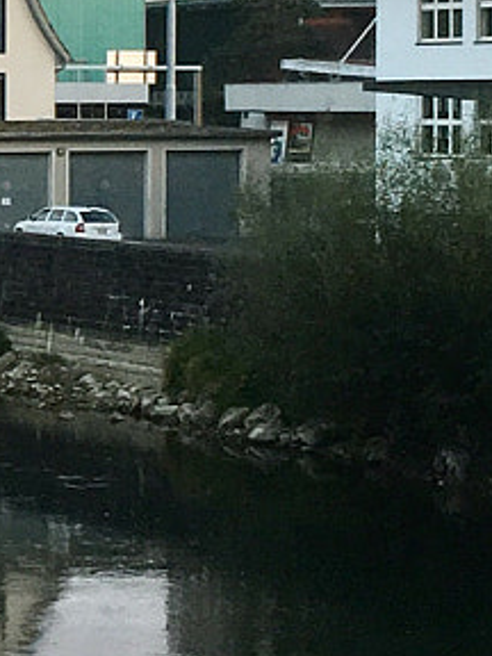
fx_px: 3051
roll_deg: +0.7
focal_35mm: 161
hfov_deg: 8.5
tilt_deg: -0.4
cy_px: 169
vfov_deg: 12.2
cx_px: -633
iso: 32
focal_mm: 4.15
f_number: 2.2
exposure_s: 1/100
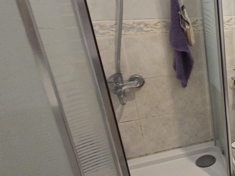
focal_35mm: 36
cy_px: 82
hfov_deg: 37.6
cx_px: 287
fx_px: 244
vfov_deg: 39.6
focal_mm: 2.2
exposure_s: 1/50
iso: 640
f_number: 2.2
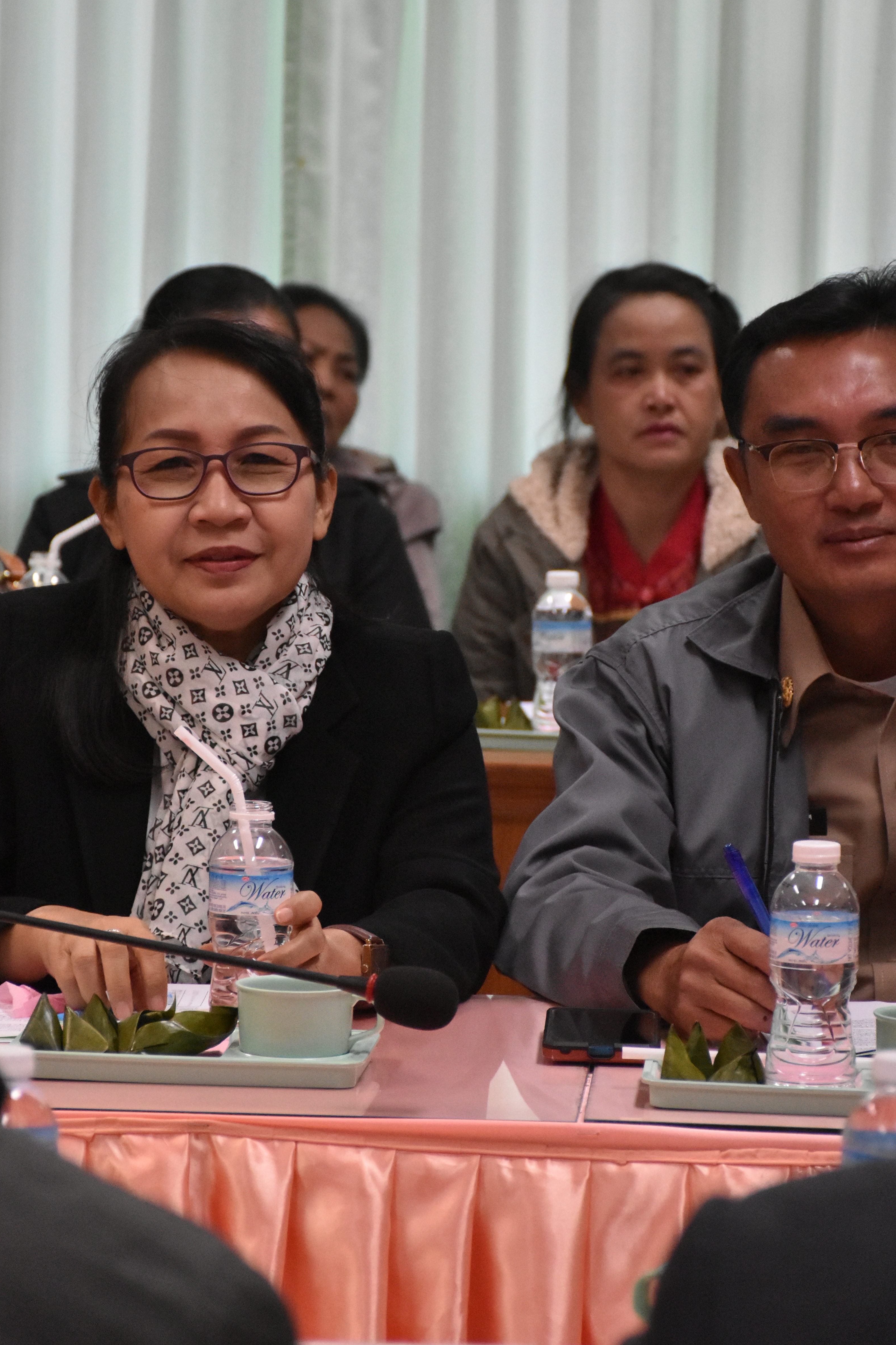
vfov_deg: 12.8
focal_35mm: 161
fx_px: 5997
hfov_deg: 8.5
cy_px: 594
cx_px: 544
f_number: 5.3
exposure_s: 1/320
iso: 2500
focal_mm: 85
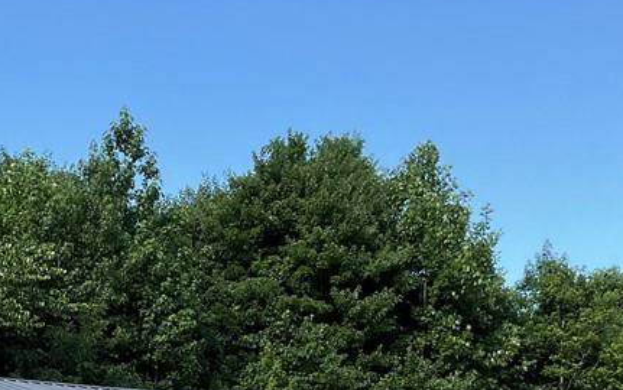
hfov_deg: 27.2
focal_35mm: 73
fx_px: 1240
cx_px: 62
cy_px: 511
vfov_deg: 16.8
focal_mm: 3
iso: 25
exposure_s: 1/635
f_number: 1.8
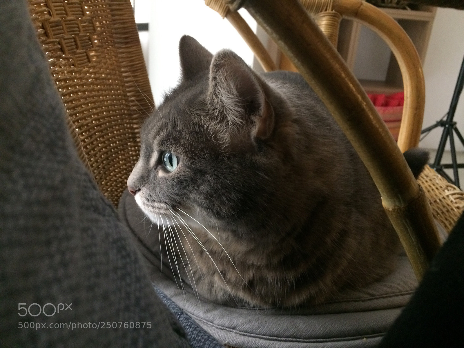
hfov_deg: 61.7
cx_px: 232
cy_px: 174
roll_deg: -4.8
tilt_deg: -21.6
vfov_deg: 48.2
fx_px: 389
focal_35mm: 29
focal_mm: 4.15
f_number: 2.2
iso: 400
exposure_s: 1/17
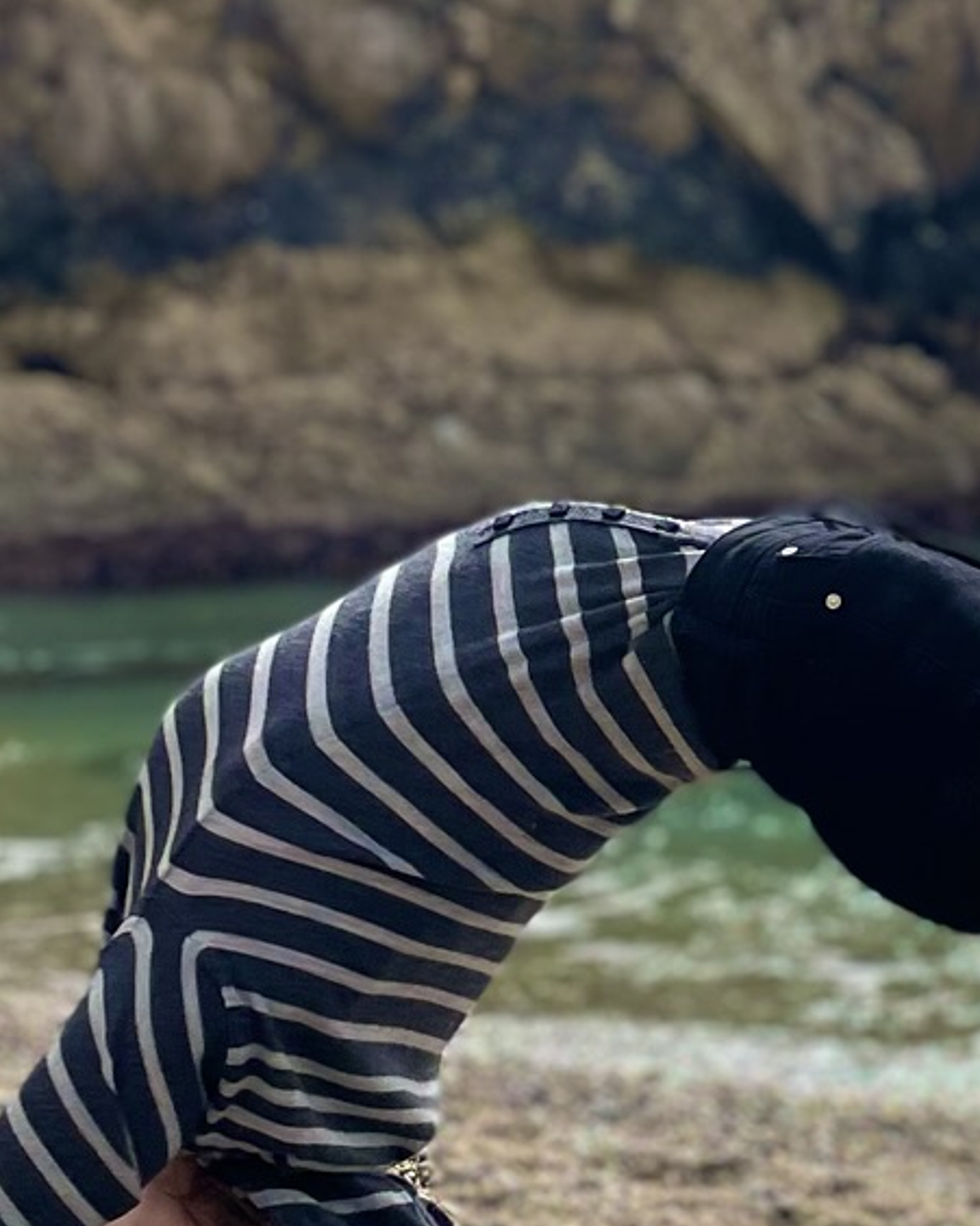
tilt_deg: -1.3
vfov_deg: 21.2
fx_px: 3264
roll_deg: +0.8
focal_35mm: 90
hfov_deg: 16.5
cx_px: 1104
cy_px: 428
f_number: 1.6
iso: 32
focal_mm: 4.2
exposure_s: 1/3610
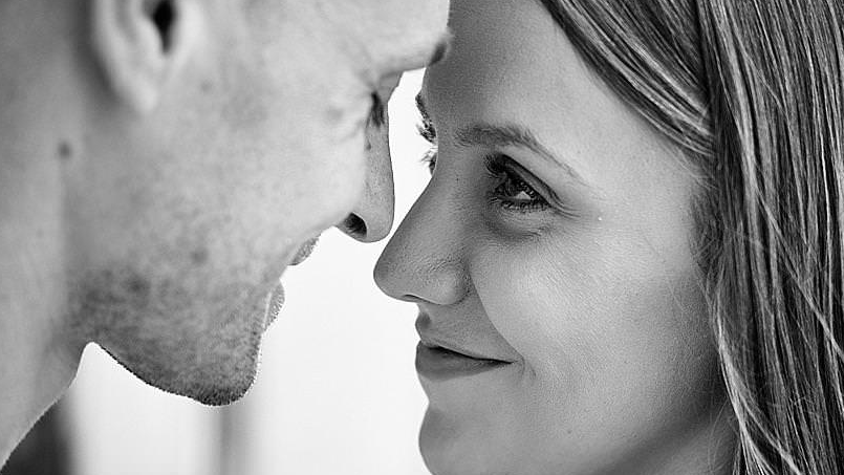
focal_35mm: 69
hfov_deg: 30.6
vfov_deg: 17.5
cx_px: 451
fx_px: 1544
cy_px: 260
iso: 320
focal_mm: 35
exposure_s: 1/1000
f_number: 2
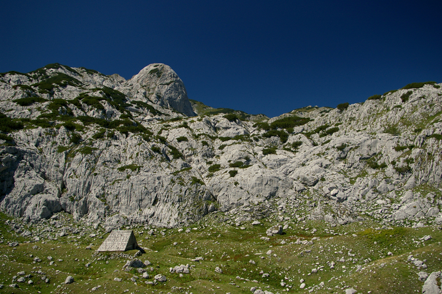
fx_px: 423
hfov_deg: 55.1
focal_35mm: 34
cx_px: 221
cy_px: 147
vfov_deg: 38.3
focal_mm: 23
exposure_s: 1/400
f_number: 5.6
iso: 200
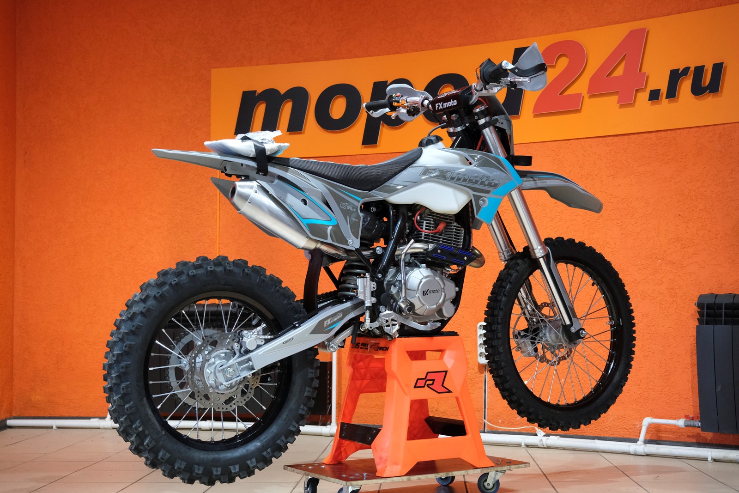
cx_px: 370
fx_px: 1109
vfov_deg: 25.1
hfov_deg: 36.9
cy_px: 246
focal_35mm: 54
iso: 2000
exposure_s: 1/100
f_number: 4
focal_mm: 35.8
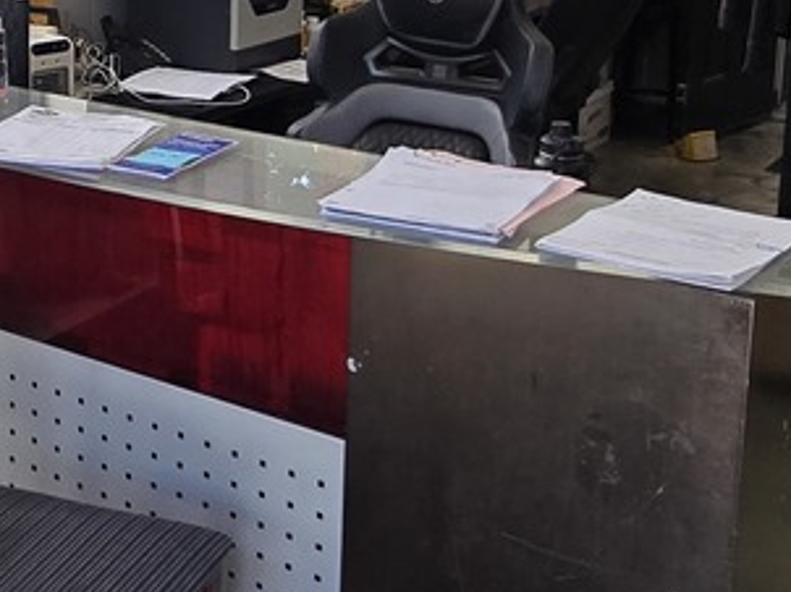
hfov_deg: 29.7
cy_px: 10
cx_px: 58
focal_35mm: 62
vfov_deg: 22.8
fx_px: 1416
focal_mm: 2.2
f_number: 2.2
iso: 50
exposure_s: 1/157
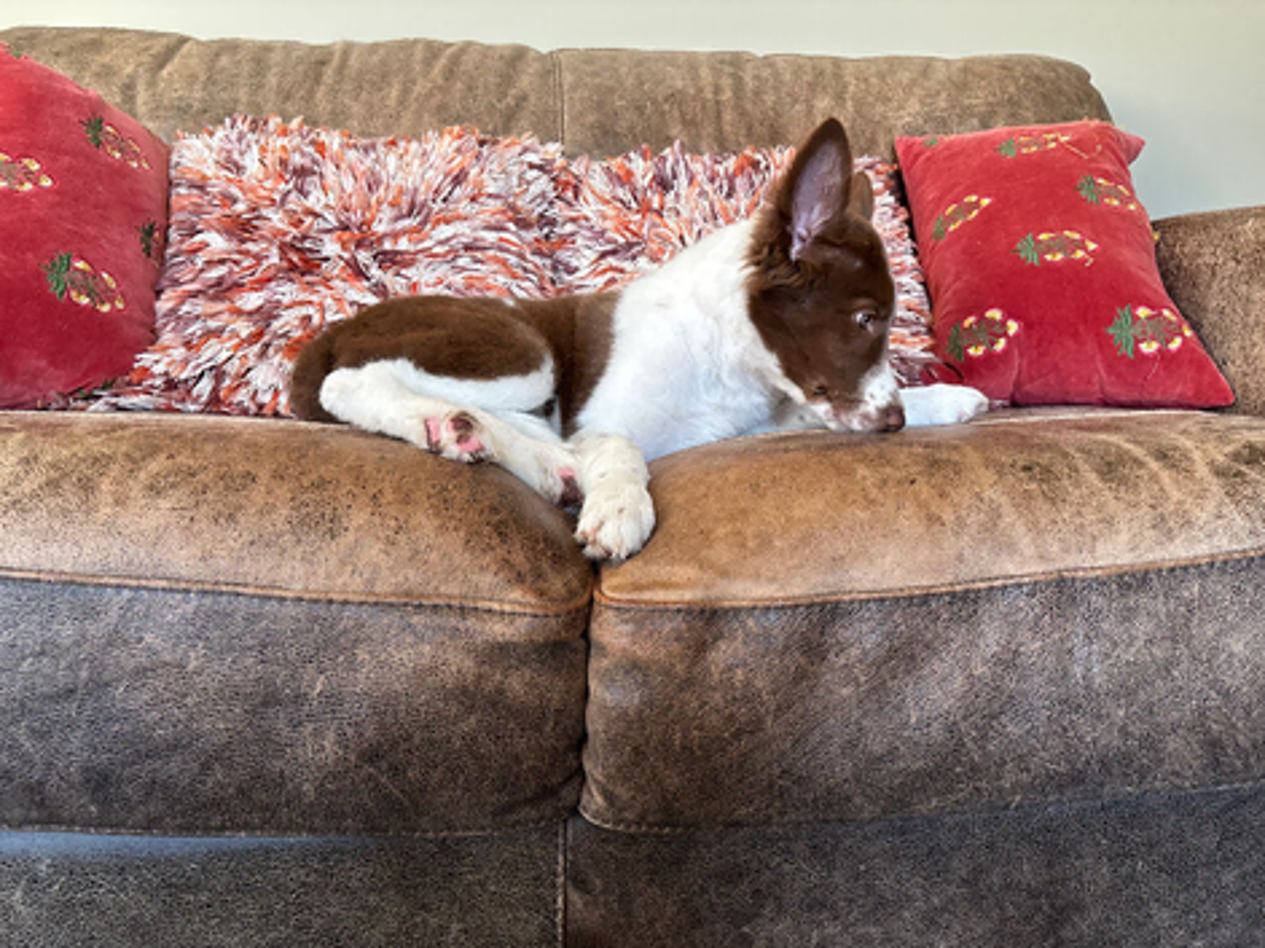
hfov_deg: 67.3
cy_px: 474
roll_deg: +0.8
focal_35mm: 26
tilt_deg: -14.4
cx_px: 632
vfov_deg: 53.0
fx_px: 950
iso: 160
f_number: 1.6
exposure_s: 1/60
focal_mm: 5.96
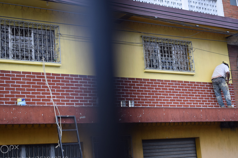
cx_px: 118
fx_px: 420
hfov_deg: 31.6
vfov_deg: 21.4
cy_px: 77
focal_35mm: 64
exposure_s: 1/125
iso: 160
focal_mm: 35
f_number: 4.5
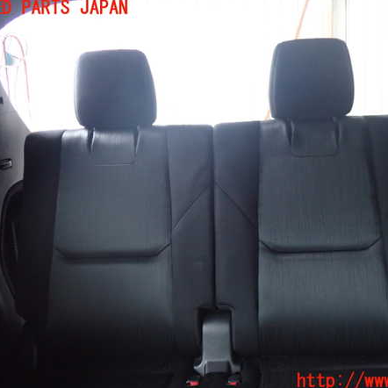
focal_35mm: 36
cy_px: 195
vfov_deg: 46.0
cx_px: 232
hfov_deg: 45.8
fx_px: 457
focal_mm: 5.4
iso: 800
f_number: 2.3
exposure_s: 1/25
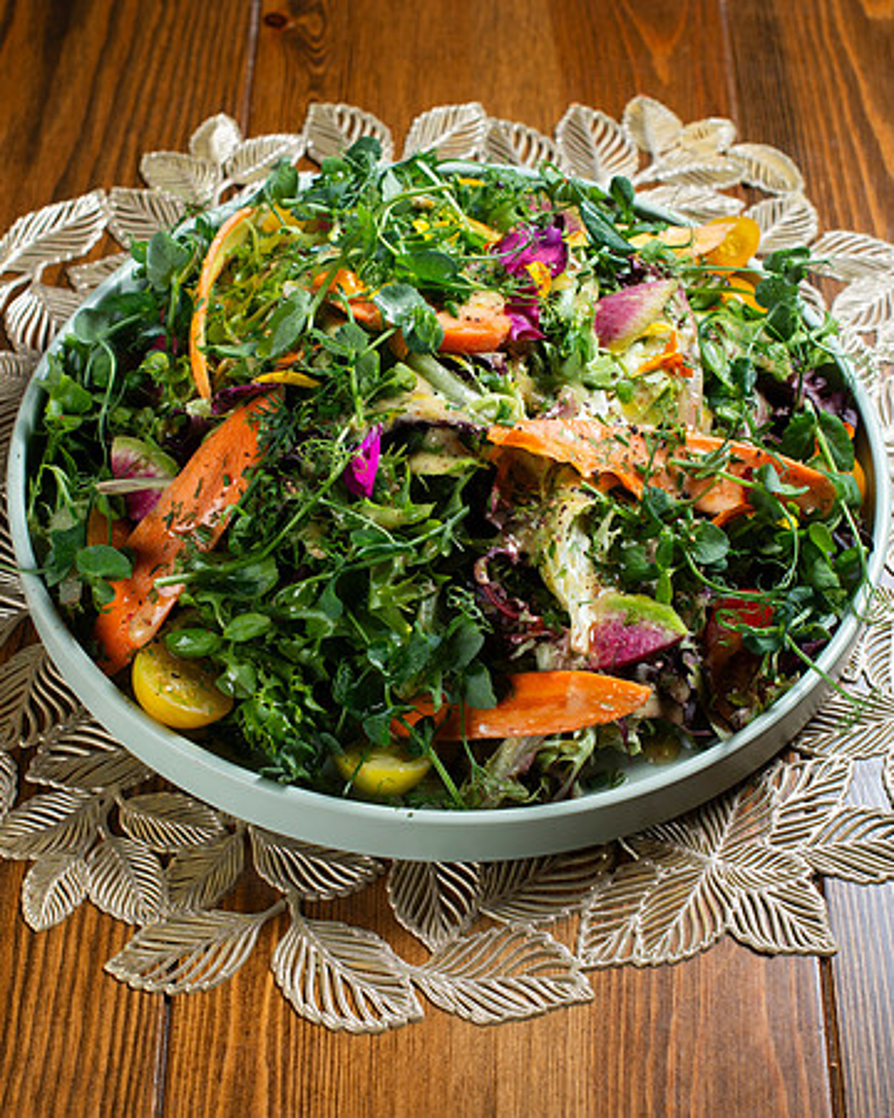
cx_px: 420
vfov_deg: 27.0
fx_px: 2327
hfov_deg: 21.7
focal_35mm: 70
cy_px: 559
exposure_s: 1/200
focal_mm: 50
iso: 200
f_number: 7.1
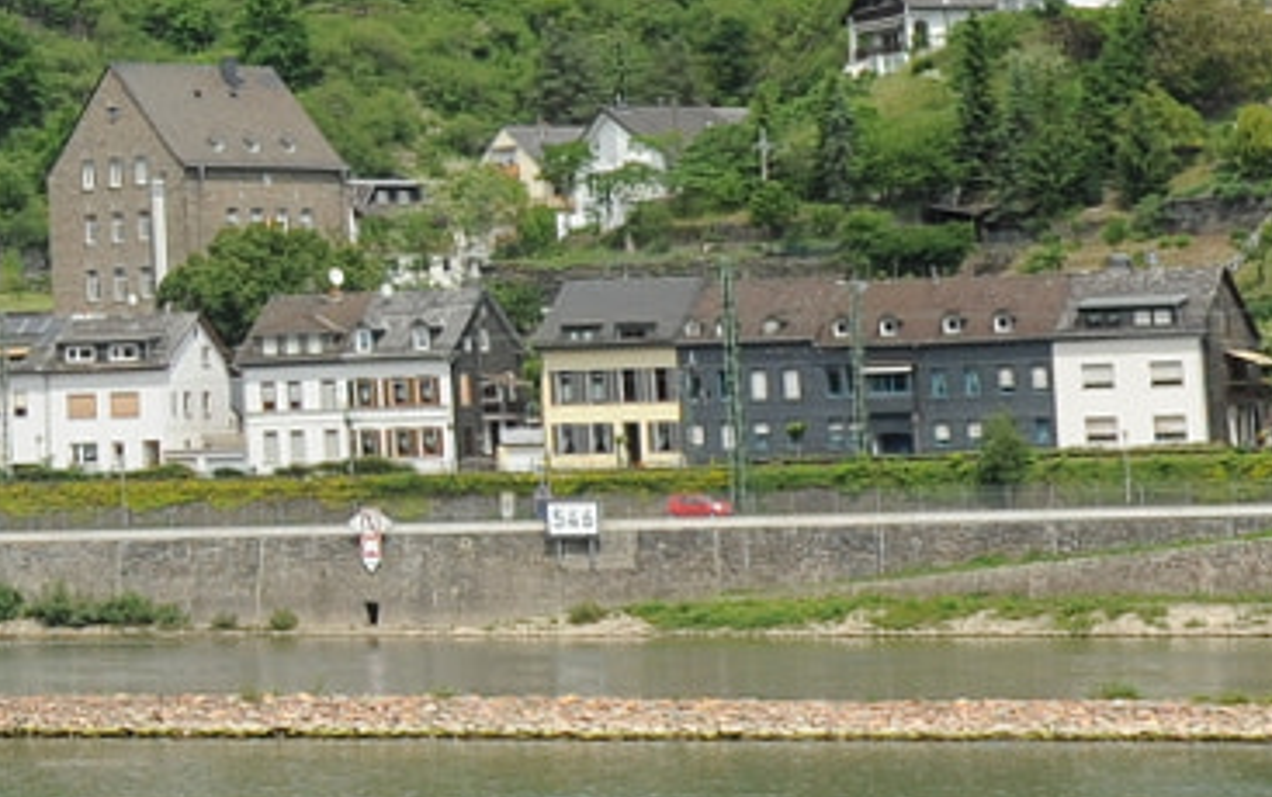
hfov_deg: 11.1
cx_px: -1064
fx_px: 6106
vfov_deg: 7.4
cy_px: -203
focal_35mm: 176
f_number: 9
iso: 400
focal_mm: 31
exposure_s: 1/800
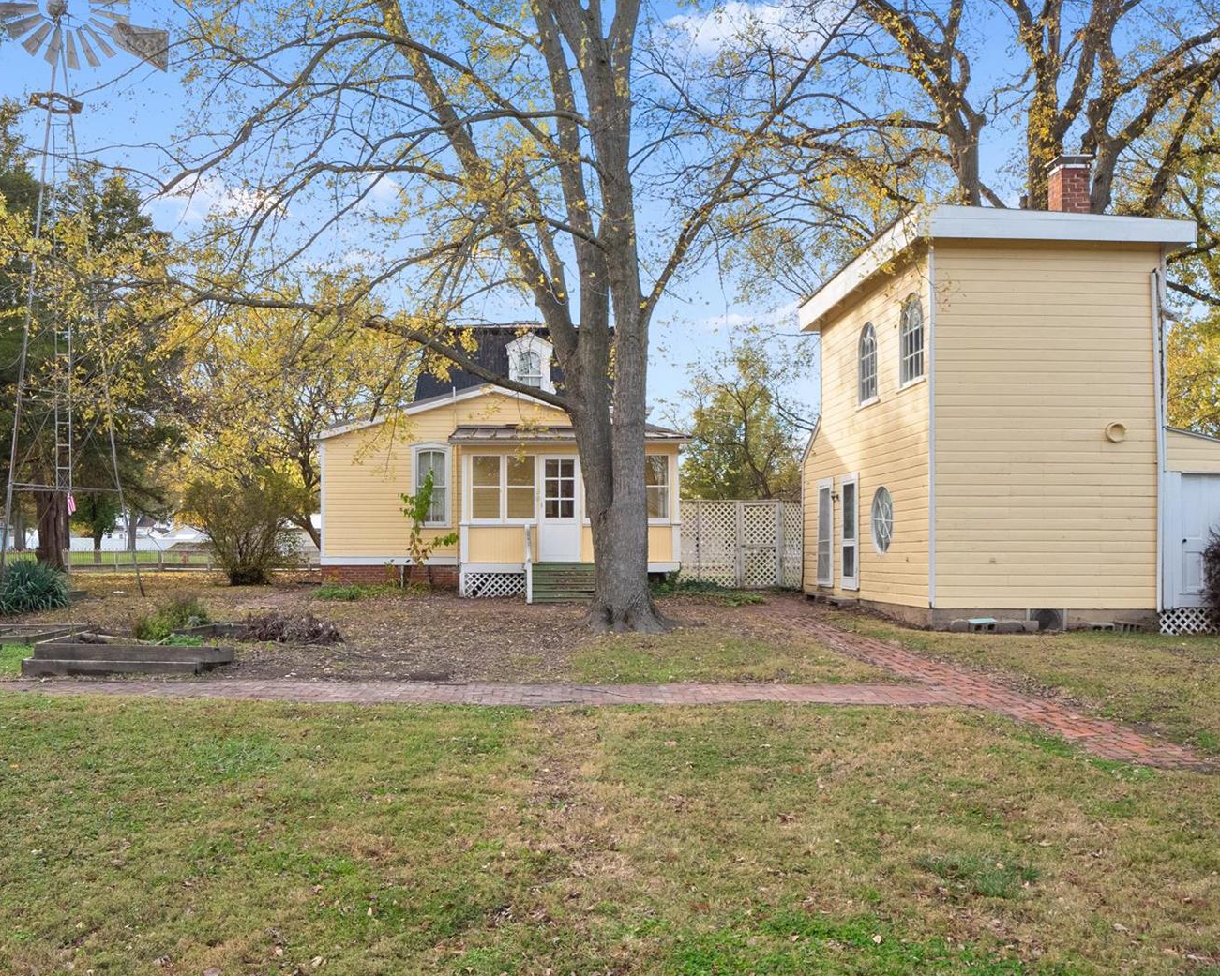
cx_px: 516
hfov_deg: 58.5
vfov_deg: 48.5
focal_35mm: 30
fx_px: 1083
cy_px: 490
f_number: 7.1
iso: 400
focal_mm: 13
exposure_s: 1/250
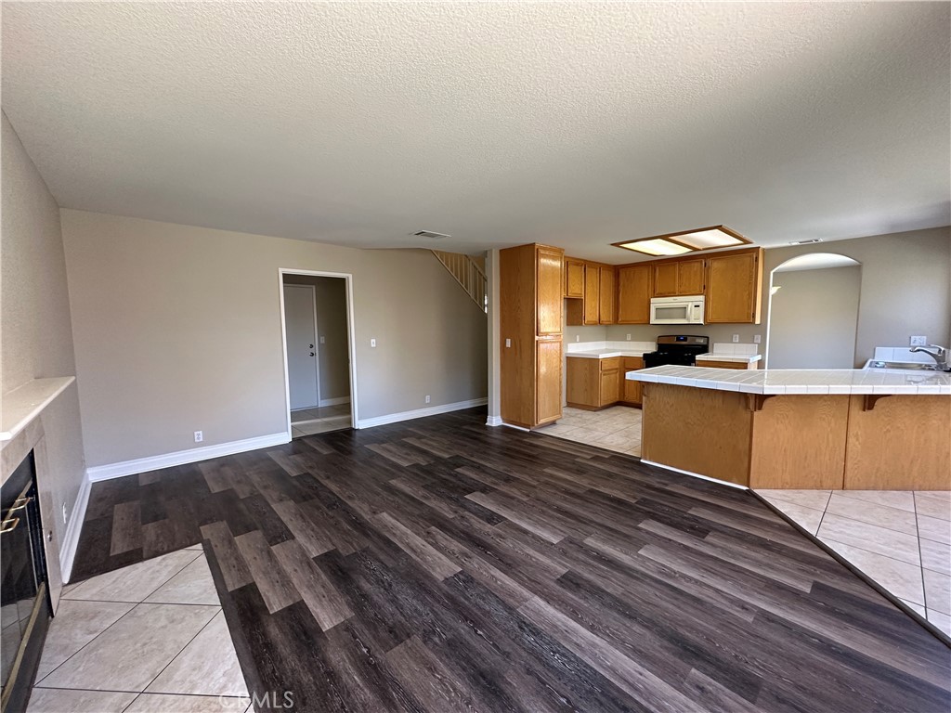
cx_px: 476
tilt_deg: -5.3
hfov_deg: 102.1
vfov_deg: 85.7
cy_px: 356
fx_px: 385
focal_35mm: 14
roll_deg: -0.2
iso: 250
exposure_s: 1/120
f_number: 2.2
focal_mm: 2.22
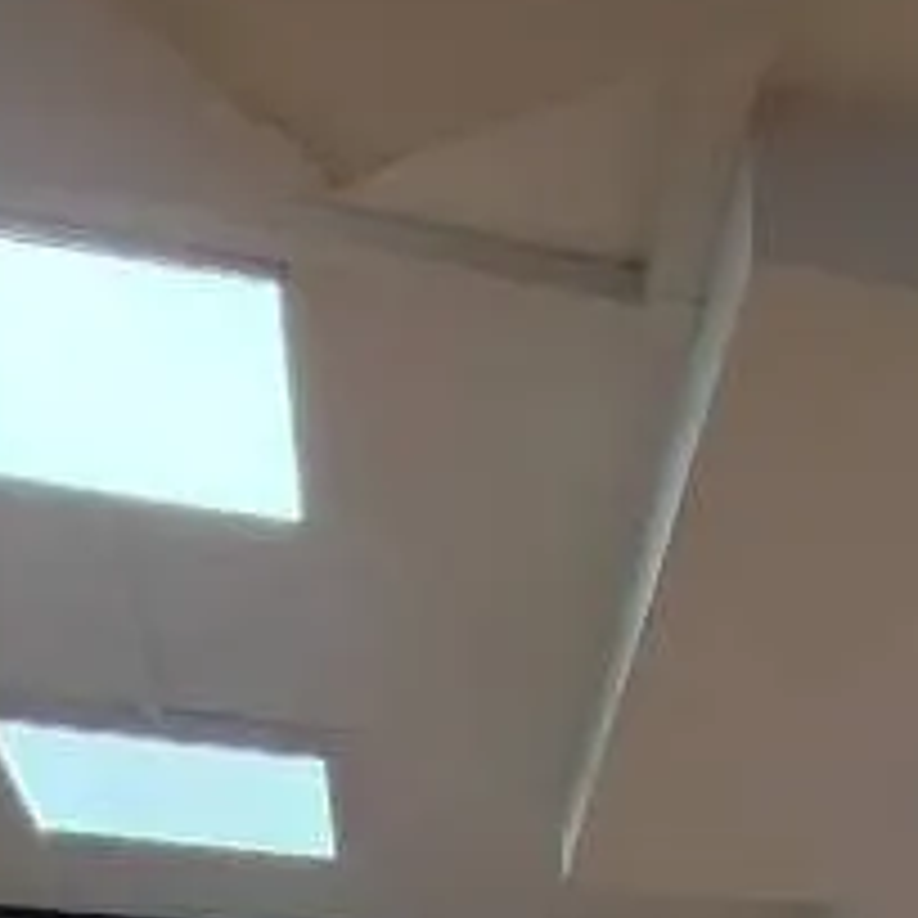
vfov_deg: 19.6
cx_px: 1116
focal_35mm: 65
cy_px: 1656
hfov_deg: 24.0
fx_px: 1950
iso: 154
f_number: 2.2
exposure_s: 1/50
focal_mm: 1.65
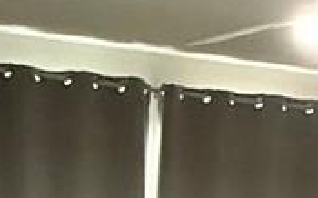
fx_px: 883
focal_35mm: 102
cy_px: 525
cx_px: 242
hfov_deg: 20.2
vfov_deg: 10.4
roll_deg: -4.1
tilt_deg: -16.7
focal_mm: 2.22
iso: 800
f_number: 2.2
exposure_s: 1/60
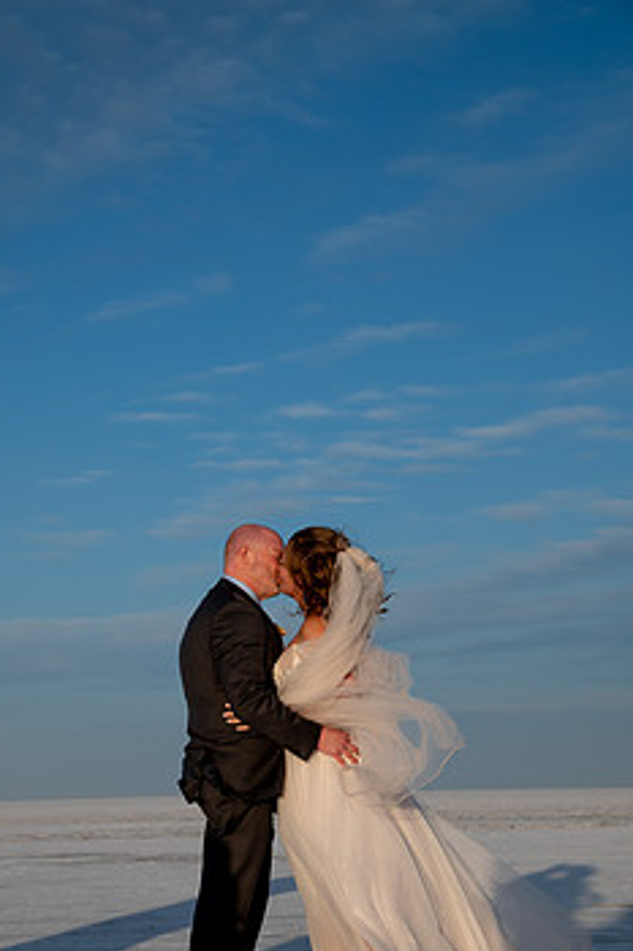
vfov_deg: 22.6
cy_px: 554
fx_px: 2376
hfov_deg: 15.2
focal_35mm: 90
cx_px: 238
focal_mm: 70
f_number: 8
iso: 200
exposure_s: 1/400
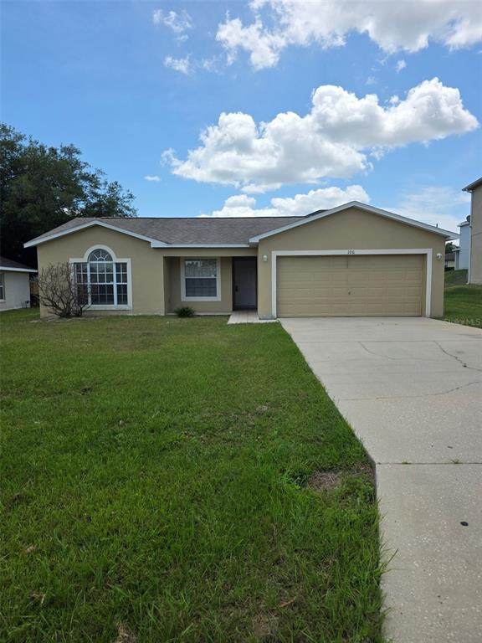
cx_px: 241
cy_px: 322
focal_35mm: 23
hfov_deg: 58.9
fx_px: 427
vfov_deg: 73.9
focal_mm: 6.3
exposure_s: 1/5778
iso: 80
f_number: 1.7
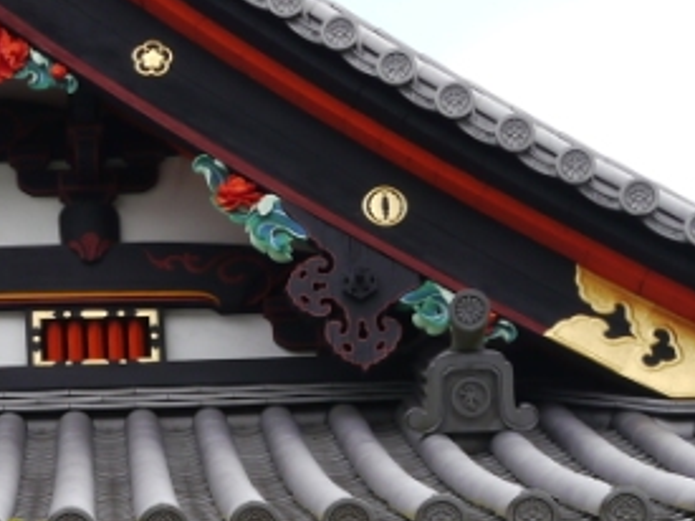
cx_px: -154
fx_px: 3291
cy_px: 316
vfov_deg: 9.0
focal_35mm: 164
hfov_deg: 11.8
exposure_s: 1/250
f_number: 7.1
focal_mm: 22
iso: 160
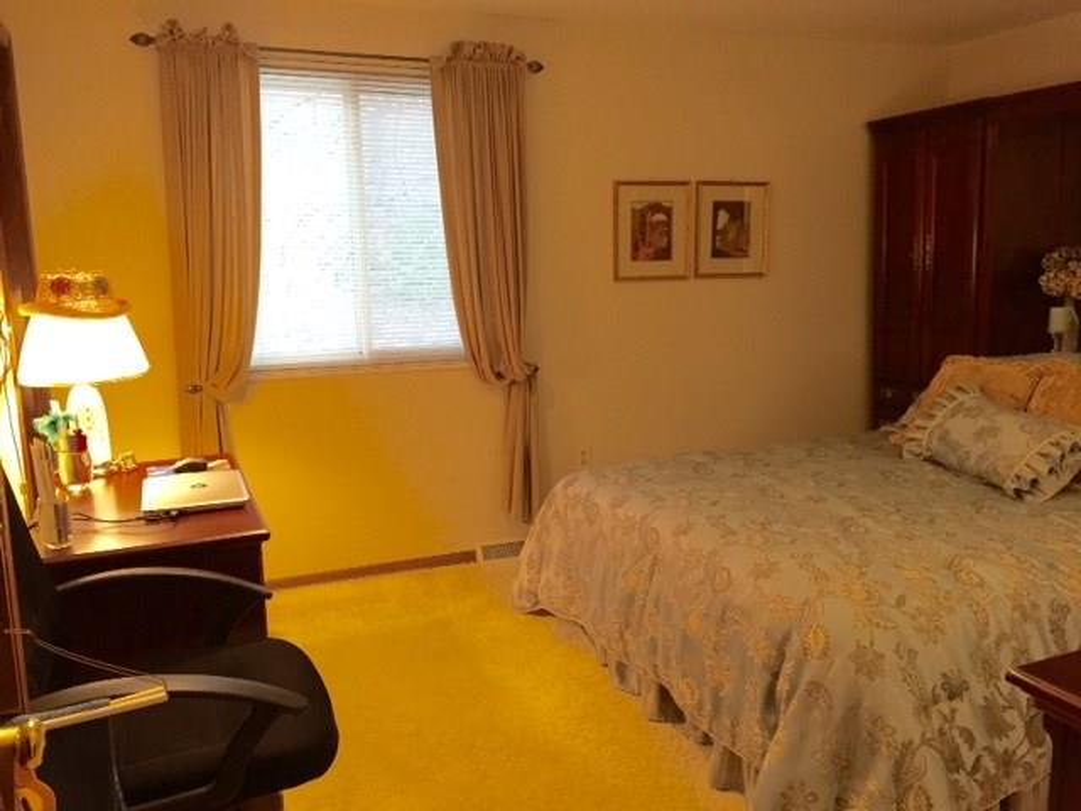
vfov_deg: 48.2
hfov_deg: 61.7
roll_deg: +1.3
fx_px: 906
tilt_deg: -10.1
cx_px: 540
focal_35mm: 29
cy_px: 406
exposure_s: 1/30
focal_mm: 4.15
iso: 125
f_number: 2.2
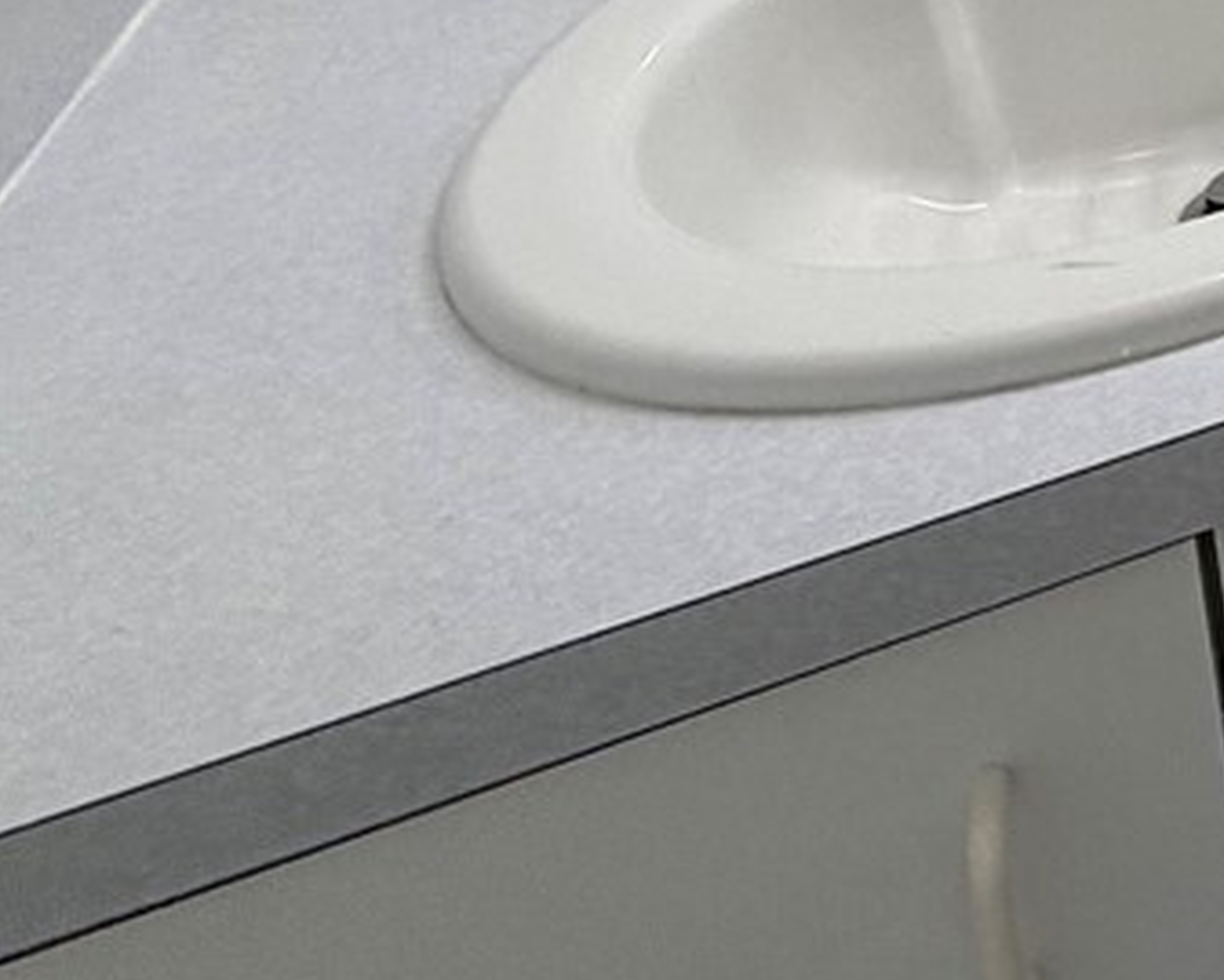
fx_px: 2355
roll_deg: +0.8
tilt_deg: -11.4
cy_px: -856
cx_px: 2678
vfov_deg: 18.0
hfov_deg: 17.0
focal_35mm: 65
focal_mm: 2.22
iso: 80
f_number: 2.2
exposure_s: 1/120
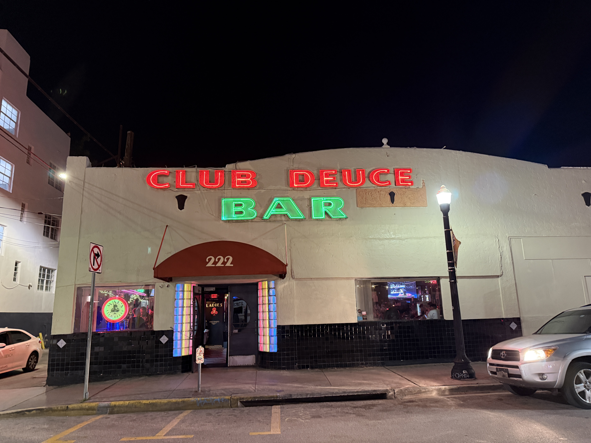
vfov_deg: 56.8
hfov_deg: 71.6
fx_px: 410
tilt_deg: +13.6
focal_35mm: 24
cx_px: 296
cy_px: 222
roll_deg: +1.8
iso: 640
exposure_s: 1/40
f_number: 1.78
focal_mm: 6.76
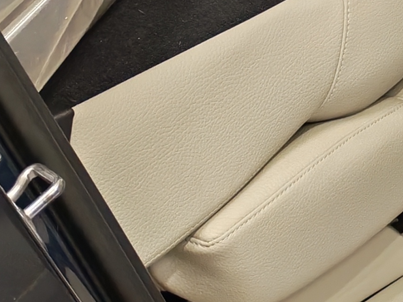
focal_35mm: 153
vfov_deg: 9.0
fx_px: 1781
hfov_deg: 12.3
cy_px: -367
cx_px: 610
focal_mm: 6.12
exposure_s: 1/100
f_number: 1.9
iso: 994
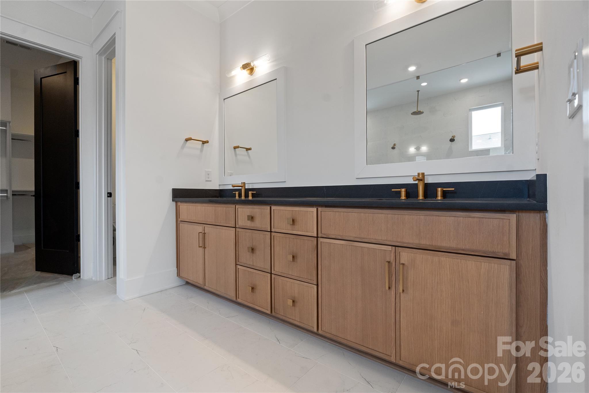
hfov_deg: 96.7
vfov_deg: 73.7
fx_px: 262
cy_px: 196
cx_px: 294
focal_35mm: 16
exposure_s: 1/60
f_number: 6.3
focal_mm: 16
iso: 1250
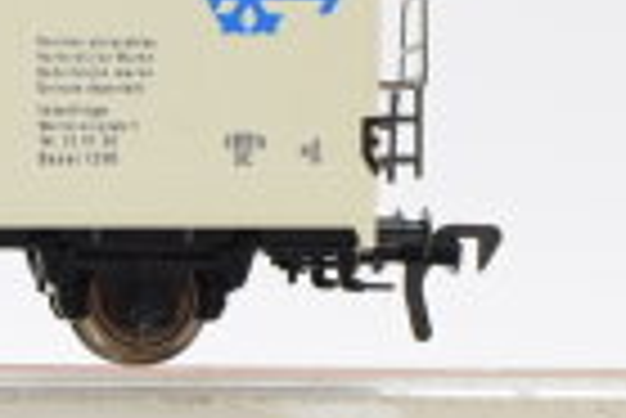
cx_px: -257
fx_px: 3937
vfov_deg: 6.1
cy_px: 344
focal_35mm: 226
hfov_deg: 8.9
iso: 500
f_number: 8
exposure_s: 1/100
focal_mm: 35
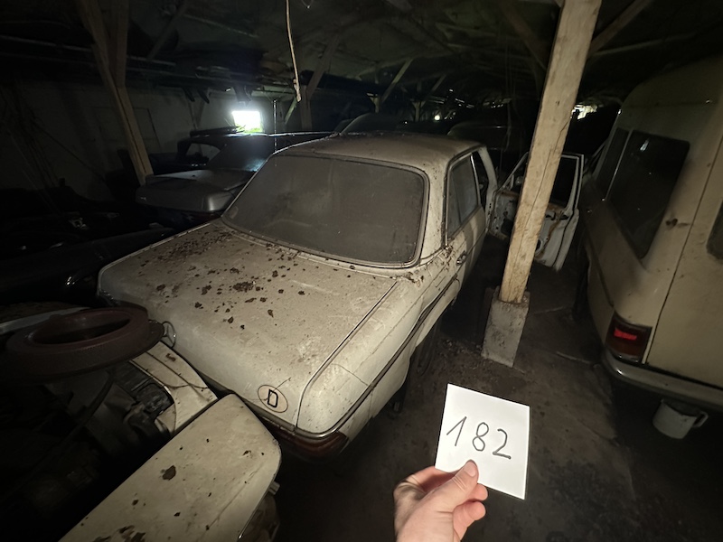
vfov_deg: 85.7
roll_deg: +2.2
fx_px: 292
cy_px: 271
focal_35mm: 14
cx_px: 362
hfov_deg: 102.1
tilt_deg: -25.7
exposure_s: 1/36
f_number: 2.2
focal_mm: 2.22
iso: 1250
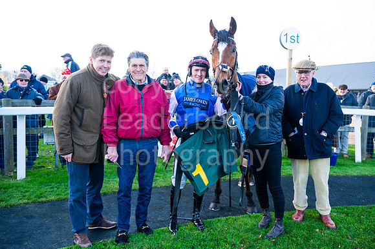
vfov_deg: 46.4
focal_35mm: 28
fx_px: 291
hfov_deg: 65.5
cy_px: 124
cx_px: 188
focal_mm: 28
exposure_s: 1/640
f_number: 4
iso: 500
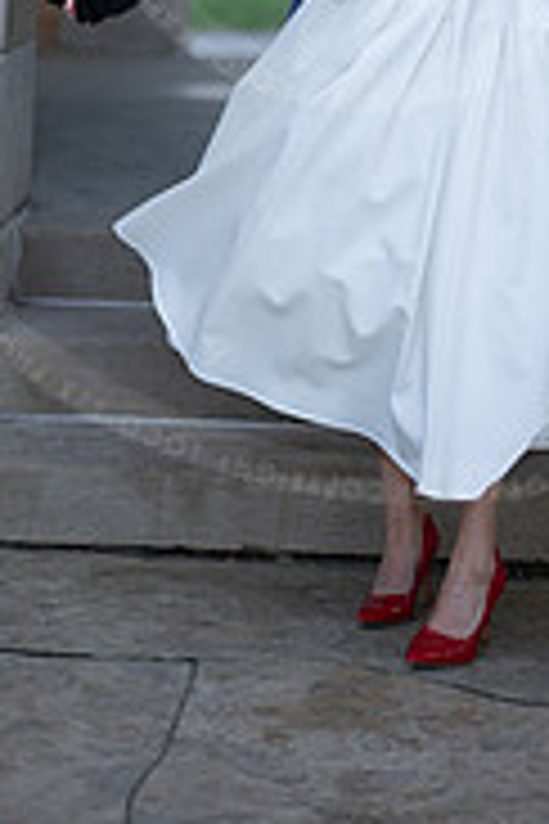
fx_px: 2813
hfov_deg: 11.1
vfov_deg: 16.2
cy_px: -81
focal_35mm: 123
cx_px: 378
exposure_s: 1/1000
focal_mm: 50
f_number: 1.3
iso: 200
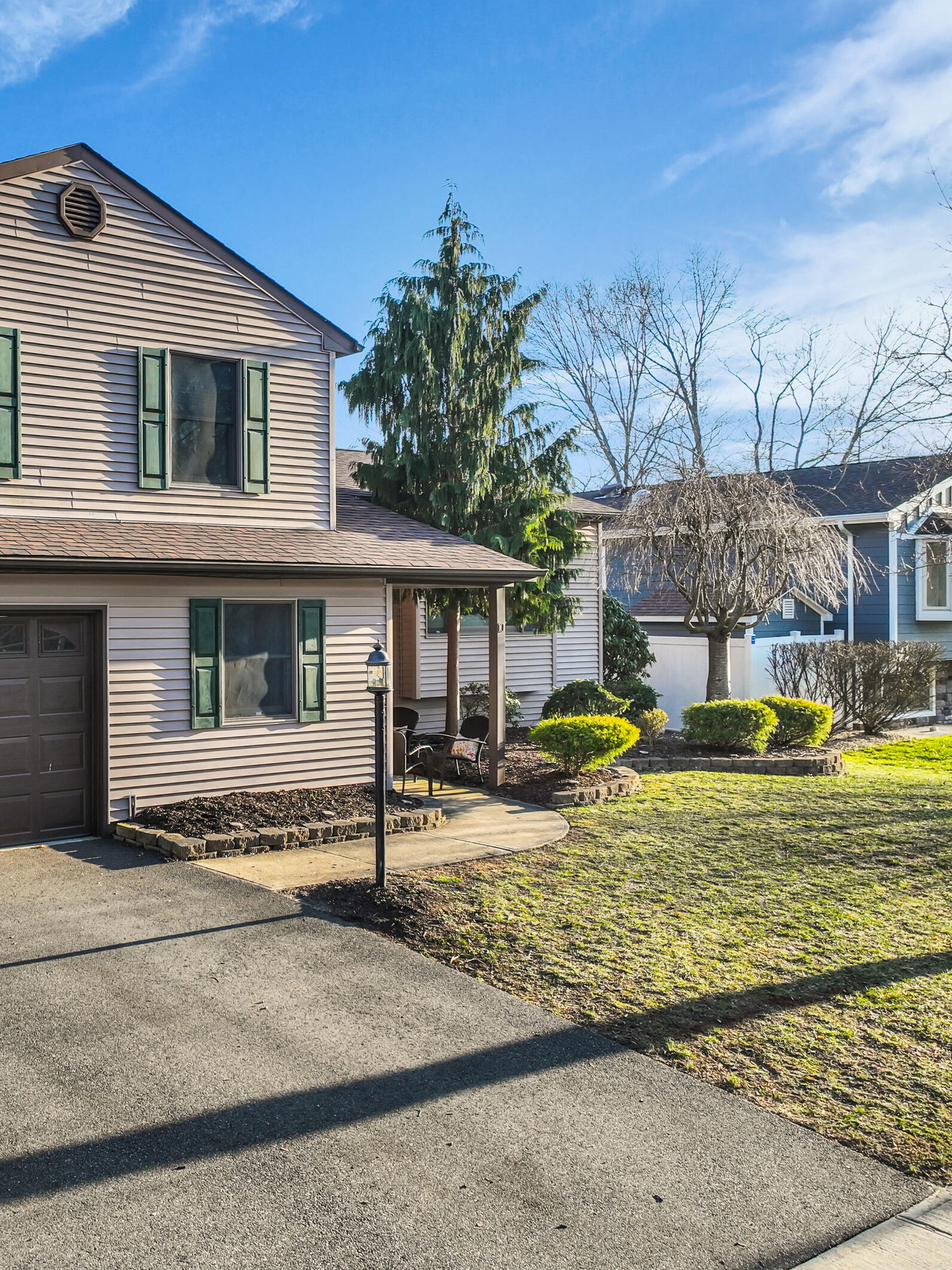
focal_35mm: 34
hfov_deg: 39.9
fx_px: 1247
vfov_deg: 54.0
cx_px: 175
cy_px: 615
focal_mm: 12.29
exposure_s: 1/400
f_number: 2.8
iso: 300
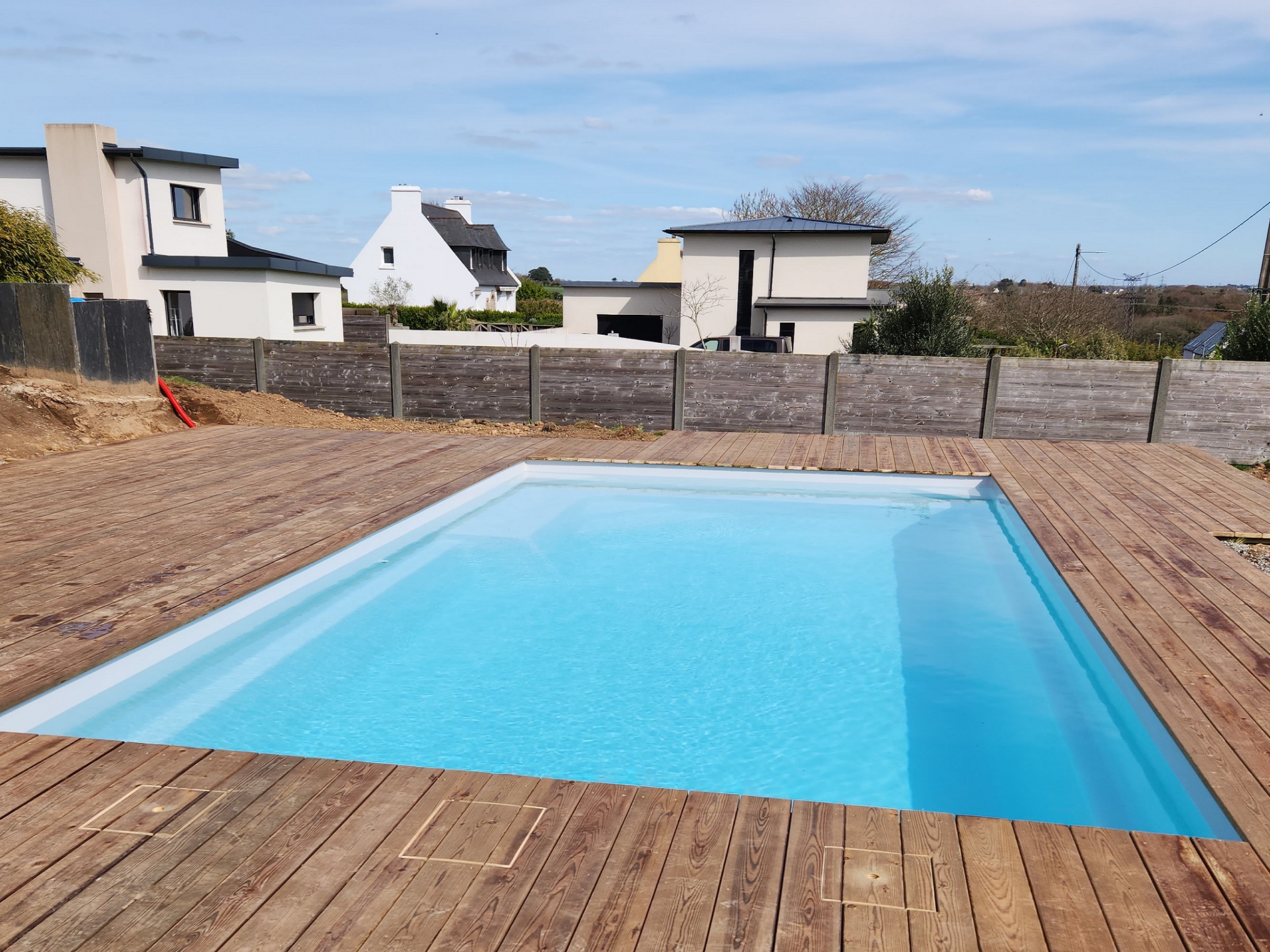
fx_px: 844
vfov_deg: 58.9
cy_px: 476
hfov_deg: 73.9
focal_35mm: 23
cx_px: 635
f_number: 1.8
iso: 20
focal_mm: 5.4
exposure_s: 1/2016
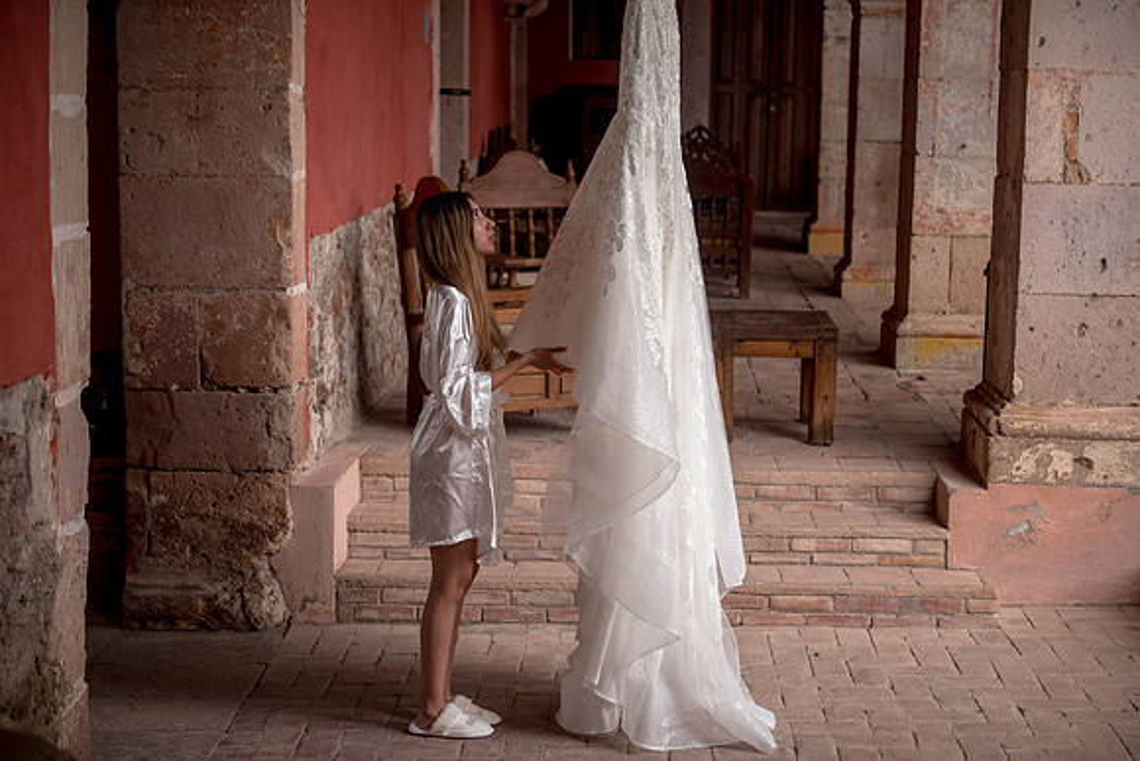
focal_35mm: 62
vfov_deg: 21.8
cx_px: 592
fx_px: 1975
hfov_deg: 32.2
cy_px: 394
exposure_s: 1/125
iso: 200
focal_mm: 60
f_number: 3.2
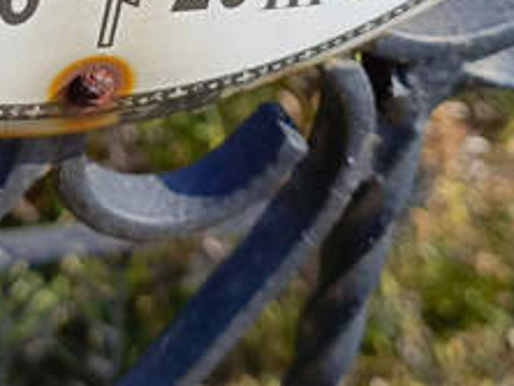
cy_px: -116
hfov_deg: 21.6
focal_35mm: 90
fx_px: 1338
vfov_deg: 15.6
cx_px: 150
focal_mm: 4.76
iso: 114
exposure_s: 1/932
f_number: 1.69
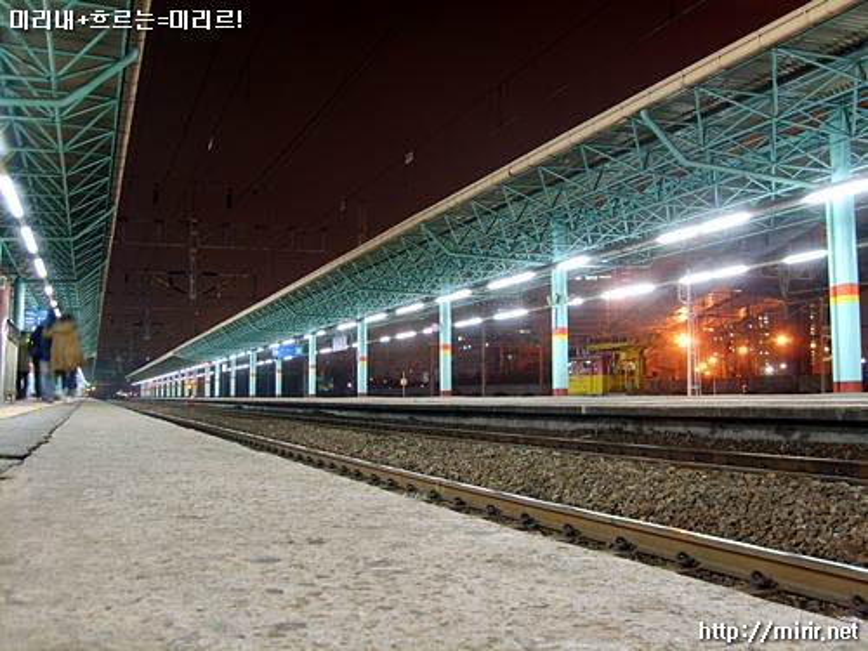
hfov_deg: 52.6
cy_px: 326
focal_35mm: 35
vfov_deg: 40.7
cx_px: 434
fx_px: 878
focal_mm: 5.8
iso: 50
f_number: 2.8
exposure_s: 1.5
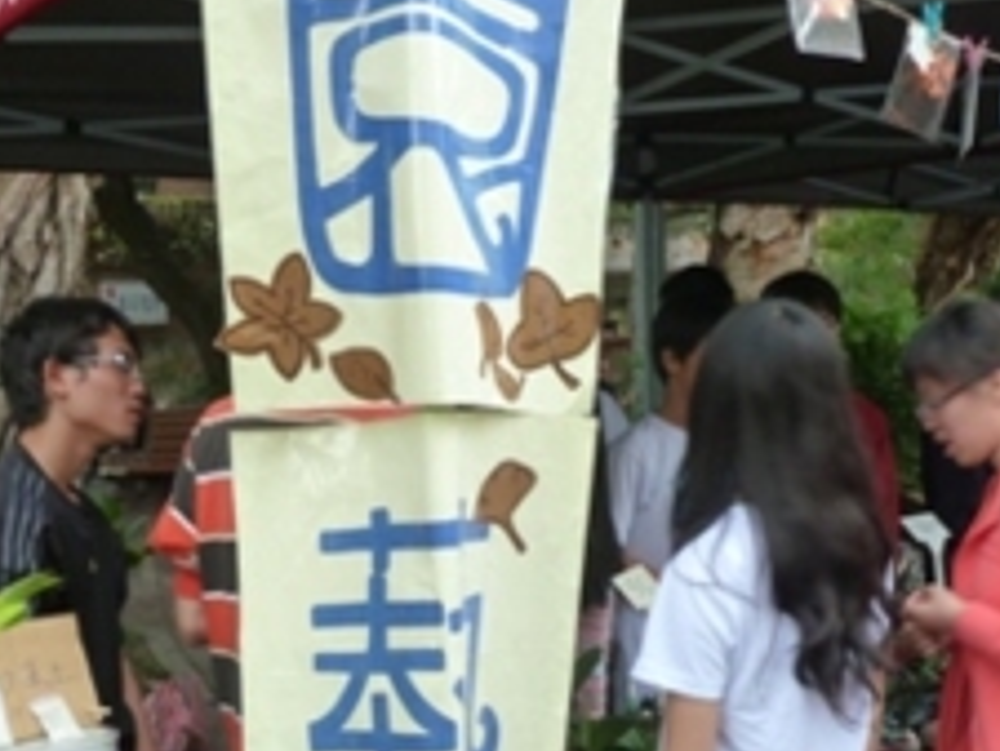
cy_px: 520
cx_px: 569
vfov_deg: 28.9
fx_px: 1445
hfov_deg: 38.1
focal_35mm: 50
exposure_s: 1/15
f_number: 3.3
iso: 125
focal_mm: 4.1
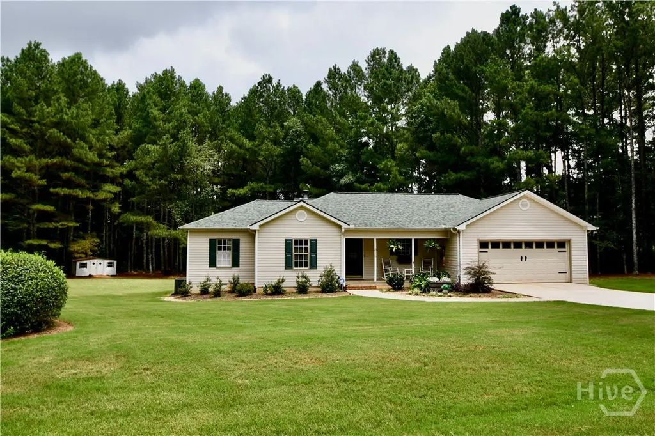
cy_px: 218
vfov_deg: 59.5
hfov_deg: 81.2
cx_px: 328
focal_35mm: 21
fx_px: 382
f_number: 8
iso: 200
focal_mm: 14
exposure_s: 1/250
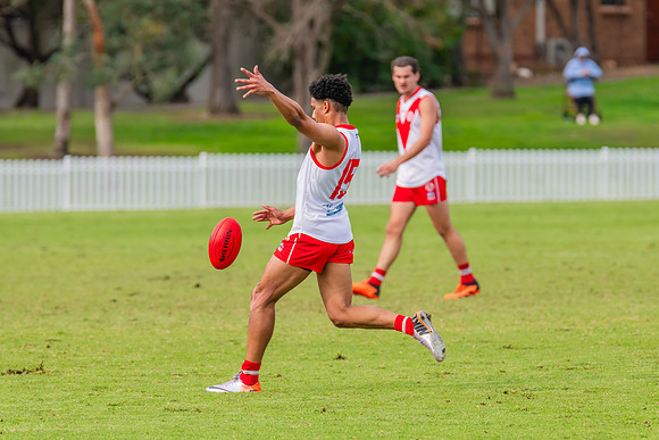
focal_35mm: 430
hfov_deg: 4.8
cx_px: 337
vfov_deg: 3.2
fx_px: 7875
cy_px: 204
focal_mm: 380
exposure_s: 1/1600
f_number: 6.3
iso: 800
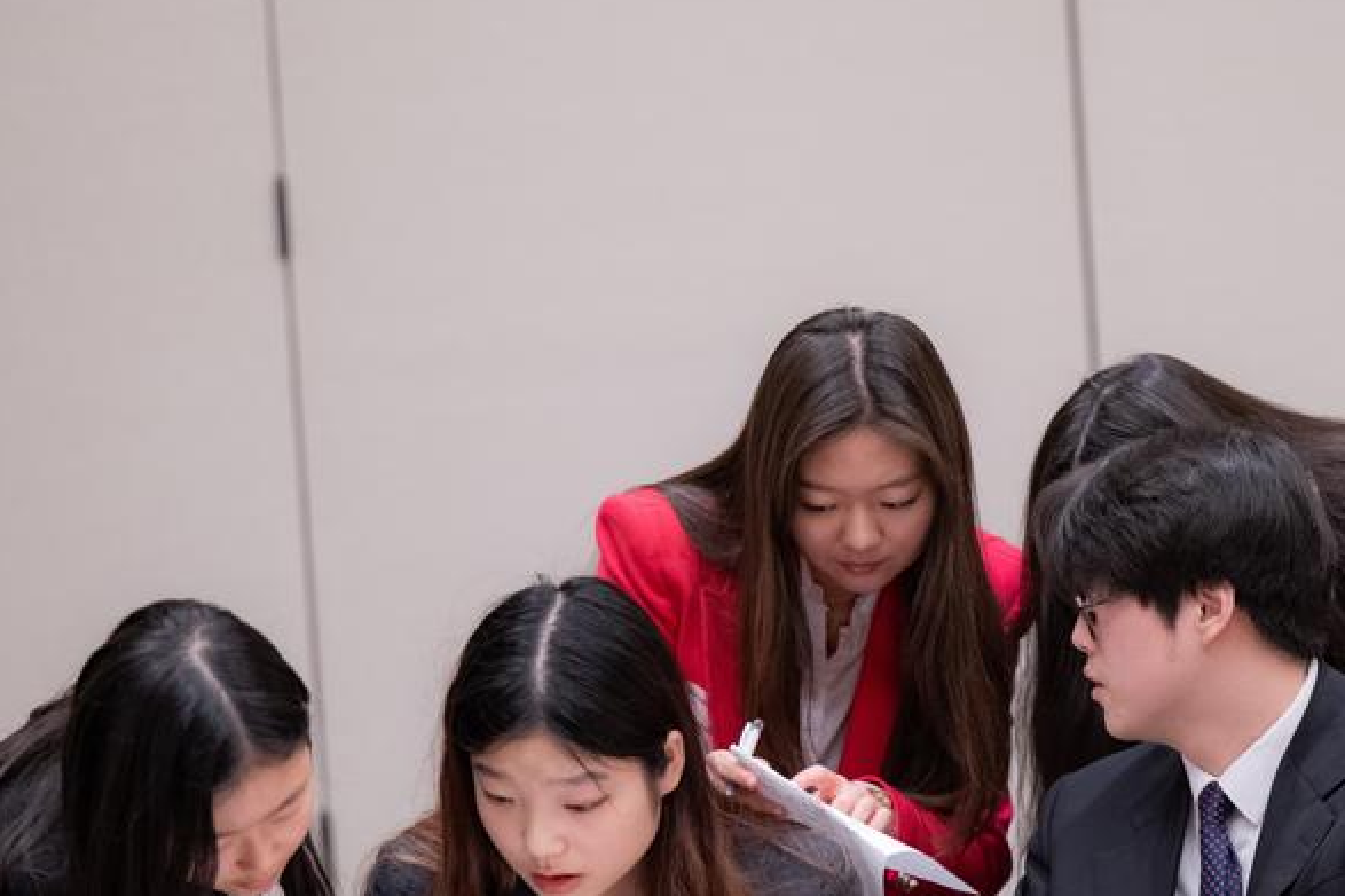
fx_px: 6050
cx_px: 873
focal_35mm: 162
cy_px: 644
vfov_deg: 8.5
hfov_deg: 12.7
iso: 1250
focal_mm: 99
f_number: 2.8
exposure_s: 1/100
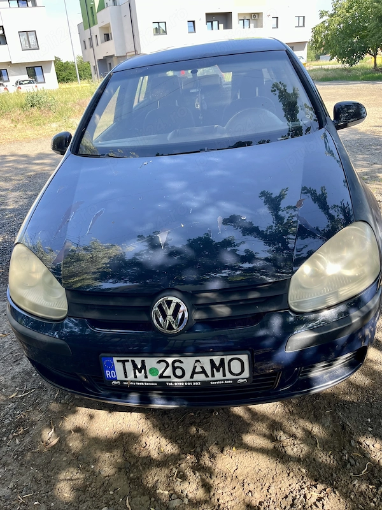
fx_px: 383
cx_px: 191
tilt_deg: -25.2
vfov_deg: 67.3
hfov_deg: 53.1
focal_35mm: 26
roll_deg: +4.9
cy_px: 255
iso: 40
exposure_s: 1/276
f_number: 1.6
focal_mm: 5.1
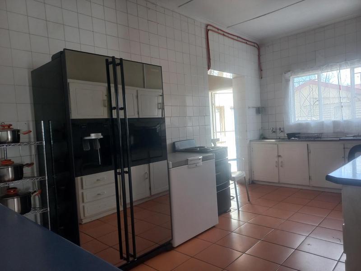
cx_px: 180
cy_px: 136
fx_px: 261
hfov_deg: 69.4
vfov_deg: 54.9
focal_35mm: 25
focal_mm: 4.6
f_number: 1.8
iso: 80
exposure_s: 1/50
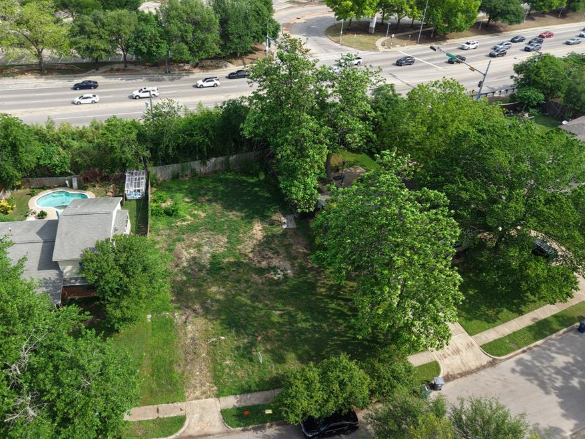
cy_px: 209
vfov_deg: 49.7
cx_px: 249
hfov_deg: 63.1
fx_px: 473
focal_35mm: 28
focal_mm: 8.67
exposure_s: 1/1600
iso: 100
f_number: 1.8
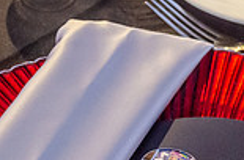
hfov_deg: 10.4
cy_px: 135
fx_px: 1330
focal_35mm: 197
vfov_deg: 6.9
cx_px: 205
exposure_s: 1/13
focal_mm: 35
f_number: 5
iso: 3200
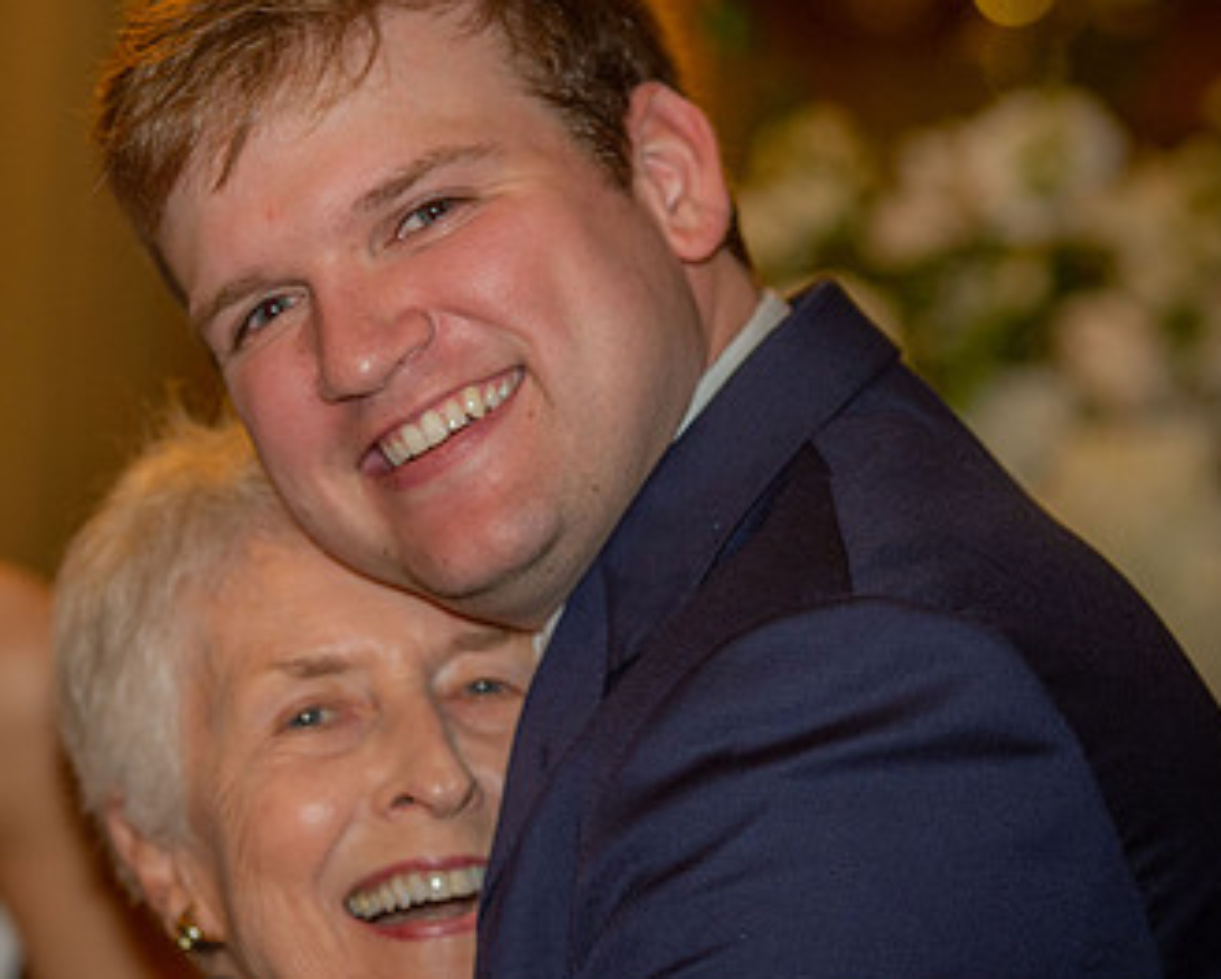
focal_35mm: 197
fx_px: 7125
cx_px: 629
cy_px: 439
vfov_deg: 7.9
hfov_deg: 9.8
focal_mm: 102
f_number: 2.8
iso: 1250
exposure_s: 1/100
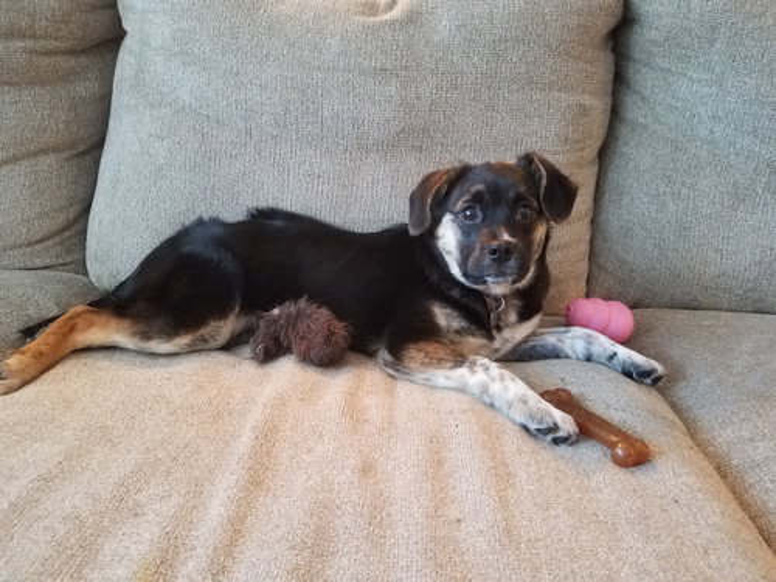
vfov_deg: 53.1
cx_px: 388
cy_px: 291
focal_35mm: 26
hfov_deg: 67.3
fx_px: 583
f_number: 1.7
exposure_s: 1/13
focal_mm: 4.2
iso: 200
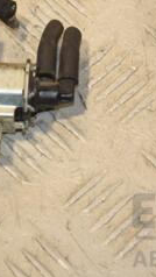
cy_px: 56
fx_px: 1455
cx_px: 111
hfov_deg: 6.1
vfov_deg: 10.8
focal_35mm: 198
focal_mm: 50
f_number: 8
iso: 800
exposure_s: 1/200
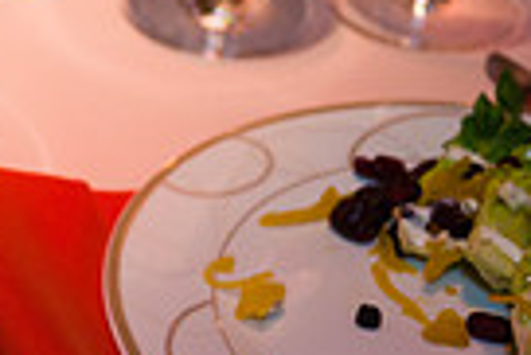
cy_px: 261
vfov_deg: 8.1
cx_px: -457
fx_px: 2510
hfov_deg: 11.2
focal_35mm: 170
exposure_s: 1/200
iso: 1600
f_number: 3.2
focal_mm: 40
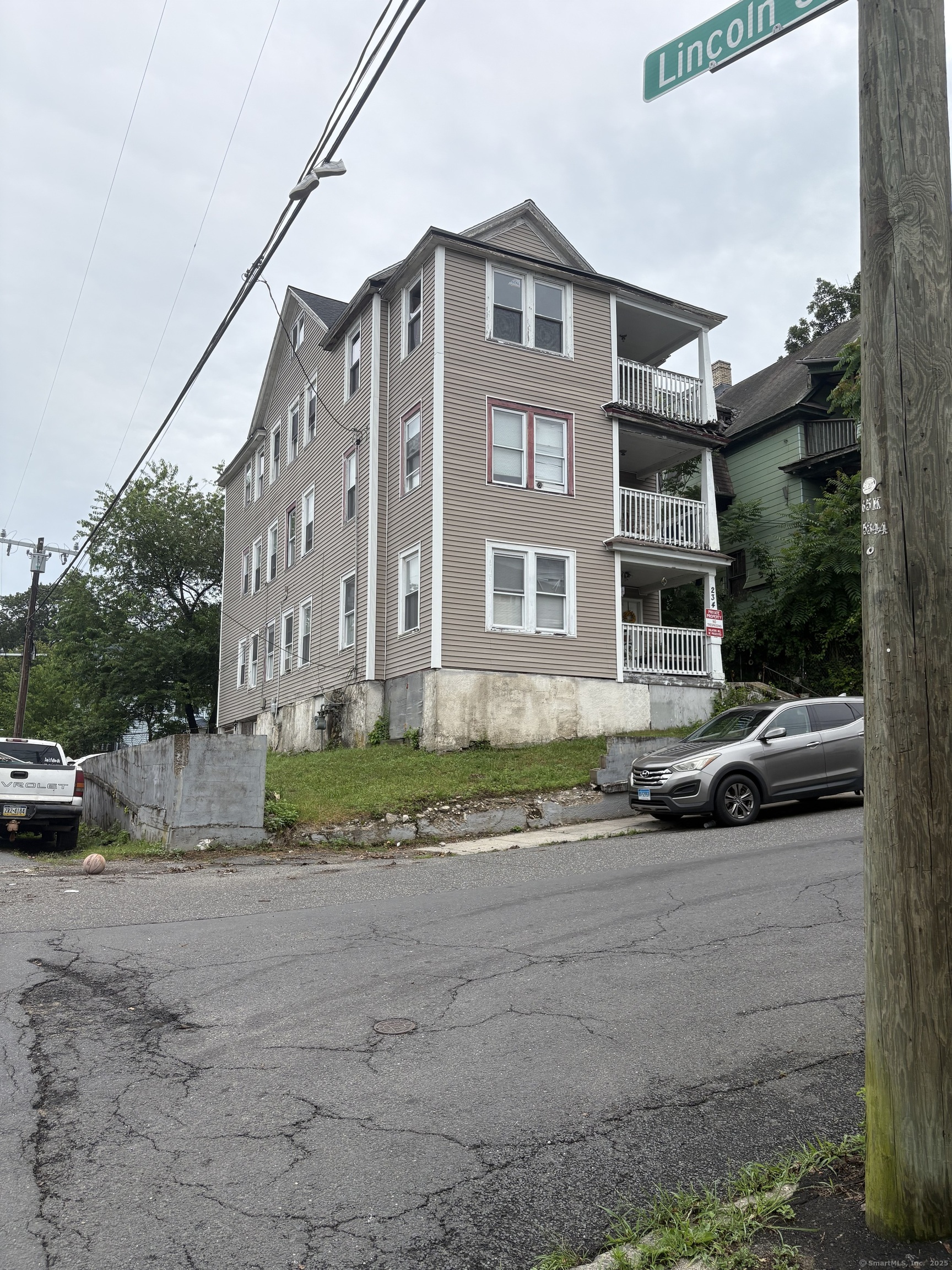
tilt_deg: +9.8
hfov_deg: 53.1
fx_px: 953
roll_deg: -0.4
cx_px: 476
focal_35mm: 26
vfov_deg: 67.3
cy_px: 635
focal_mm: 5.96
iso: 50
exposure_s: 1/2283
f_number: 1.6
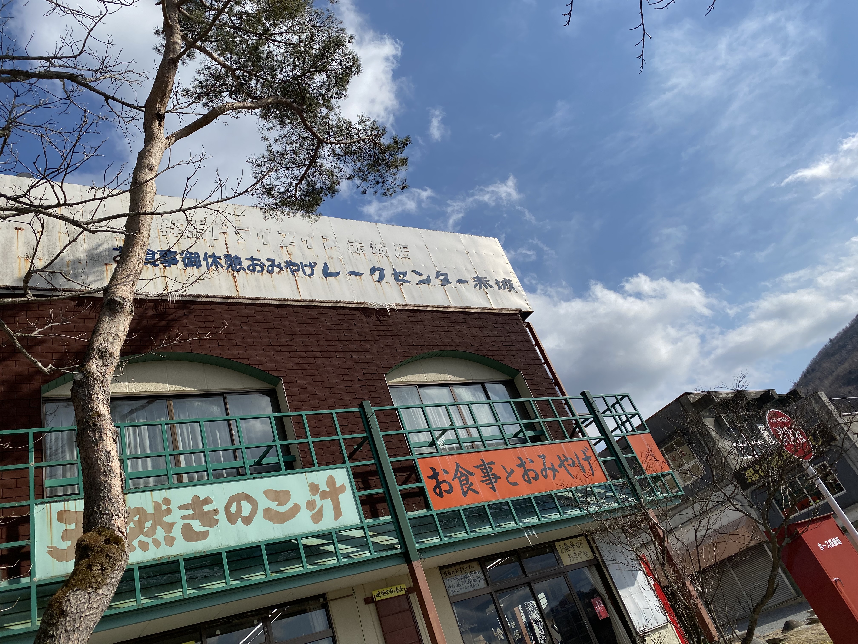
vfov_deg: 53.1
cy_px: 322
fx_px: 644
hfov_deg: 67.3
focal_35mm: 26
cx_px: 429
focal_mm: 4.25
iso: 32
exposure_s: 1/5780
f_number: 1.8
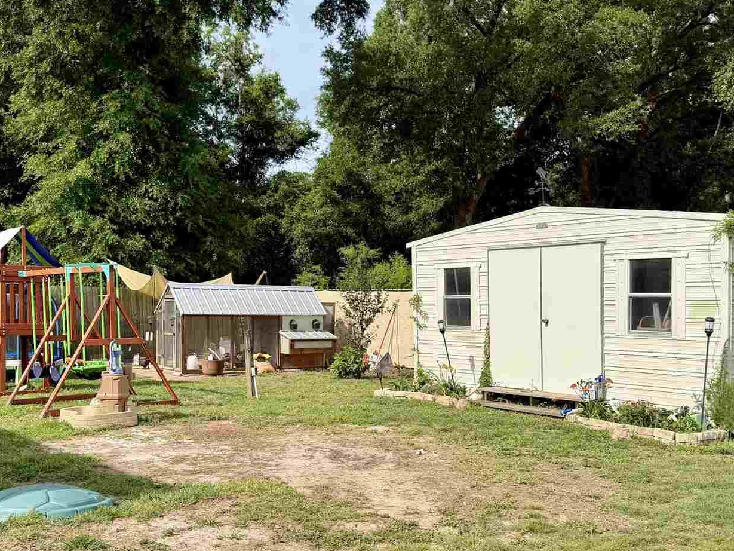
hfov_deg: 46.6
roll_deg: +1.5
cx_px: 304
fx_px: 848
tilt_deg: -3.5
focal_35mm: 40
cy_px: 339
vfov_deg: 35.8
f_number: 1.78
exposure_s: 1/3584
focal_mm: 6.76
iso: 80
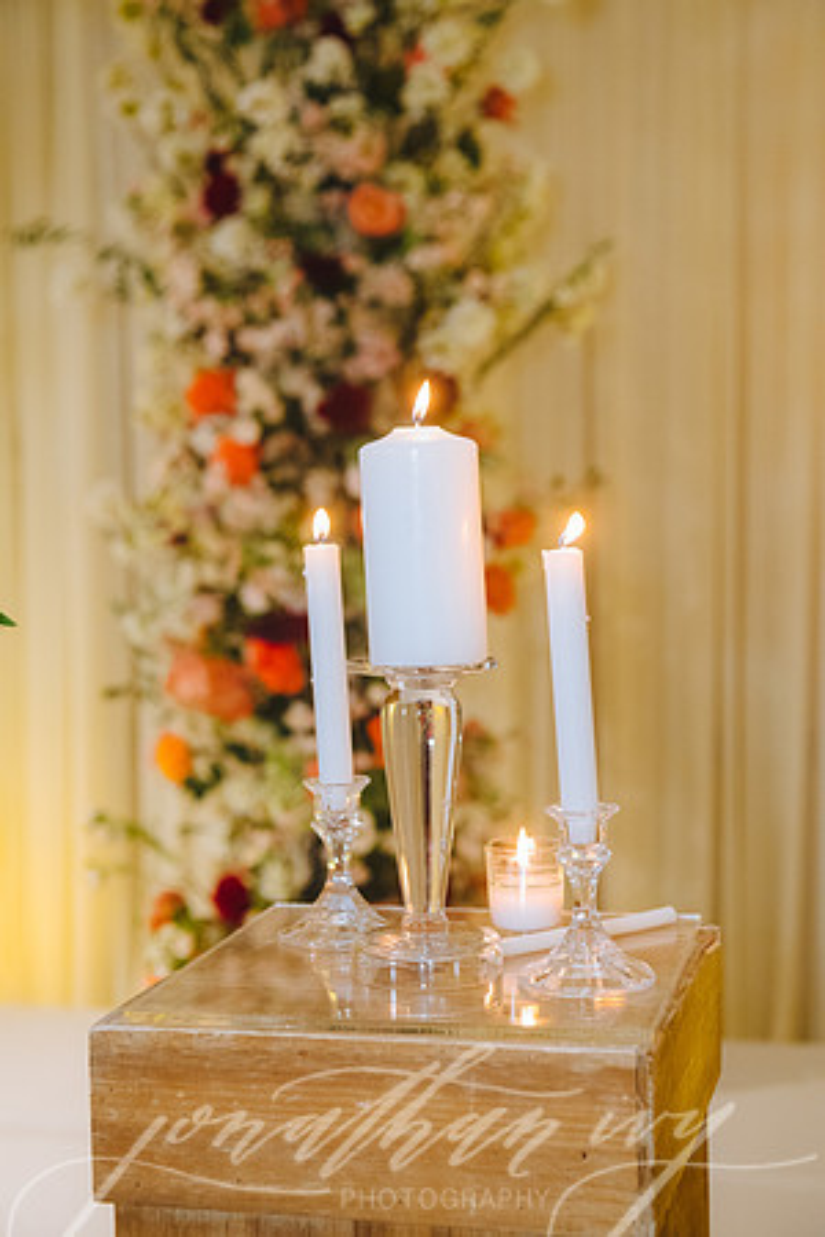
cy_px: 618
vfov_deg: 33.4
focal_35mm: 60
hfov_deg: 22.6
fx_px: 2062
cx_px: 412
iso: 4000
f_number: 4.5
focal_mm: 60
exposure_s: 1/200
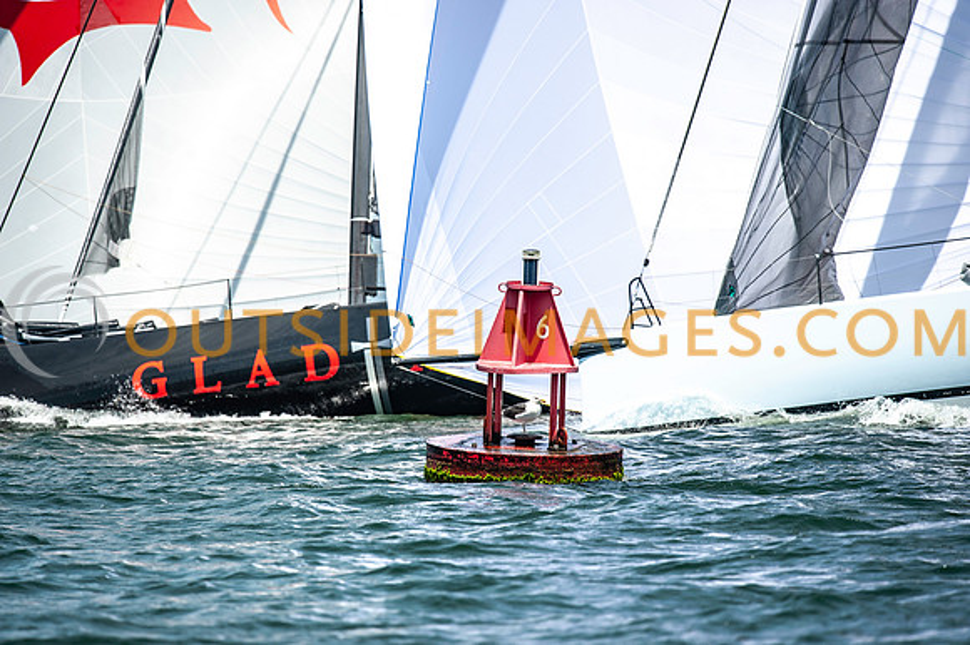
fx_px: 8078
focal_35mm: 300
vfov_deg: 4.6
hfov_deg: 6.9
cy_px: 322
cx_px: 485
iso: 250
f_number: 5.6
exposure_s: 1/1600
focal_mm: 300
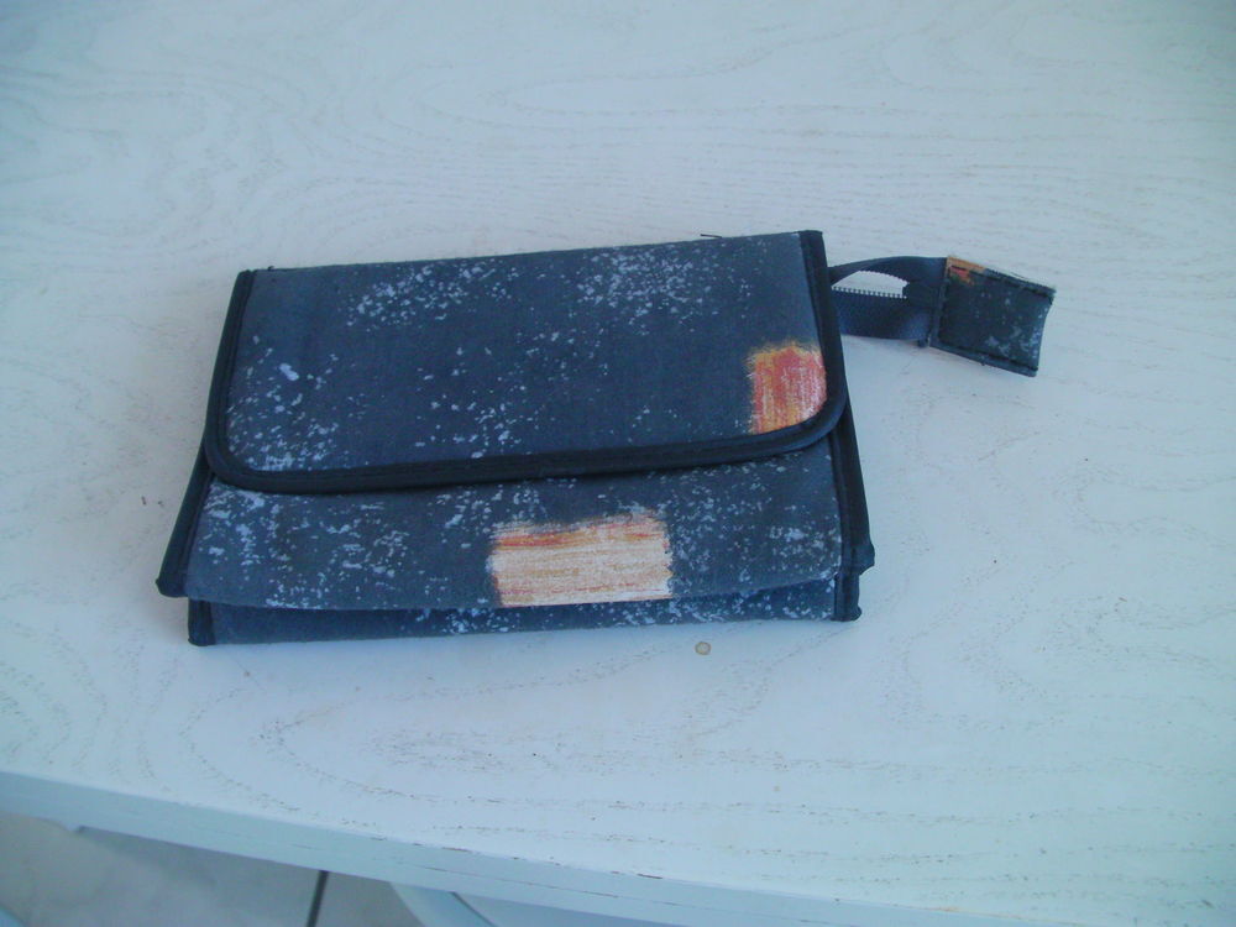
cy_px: 464
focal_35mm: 38
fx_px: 1357
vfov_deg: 37.7
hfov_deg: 49.0
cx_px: 618
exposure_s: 1/30
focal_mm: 6.3
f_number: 3.5
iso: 151
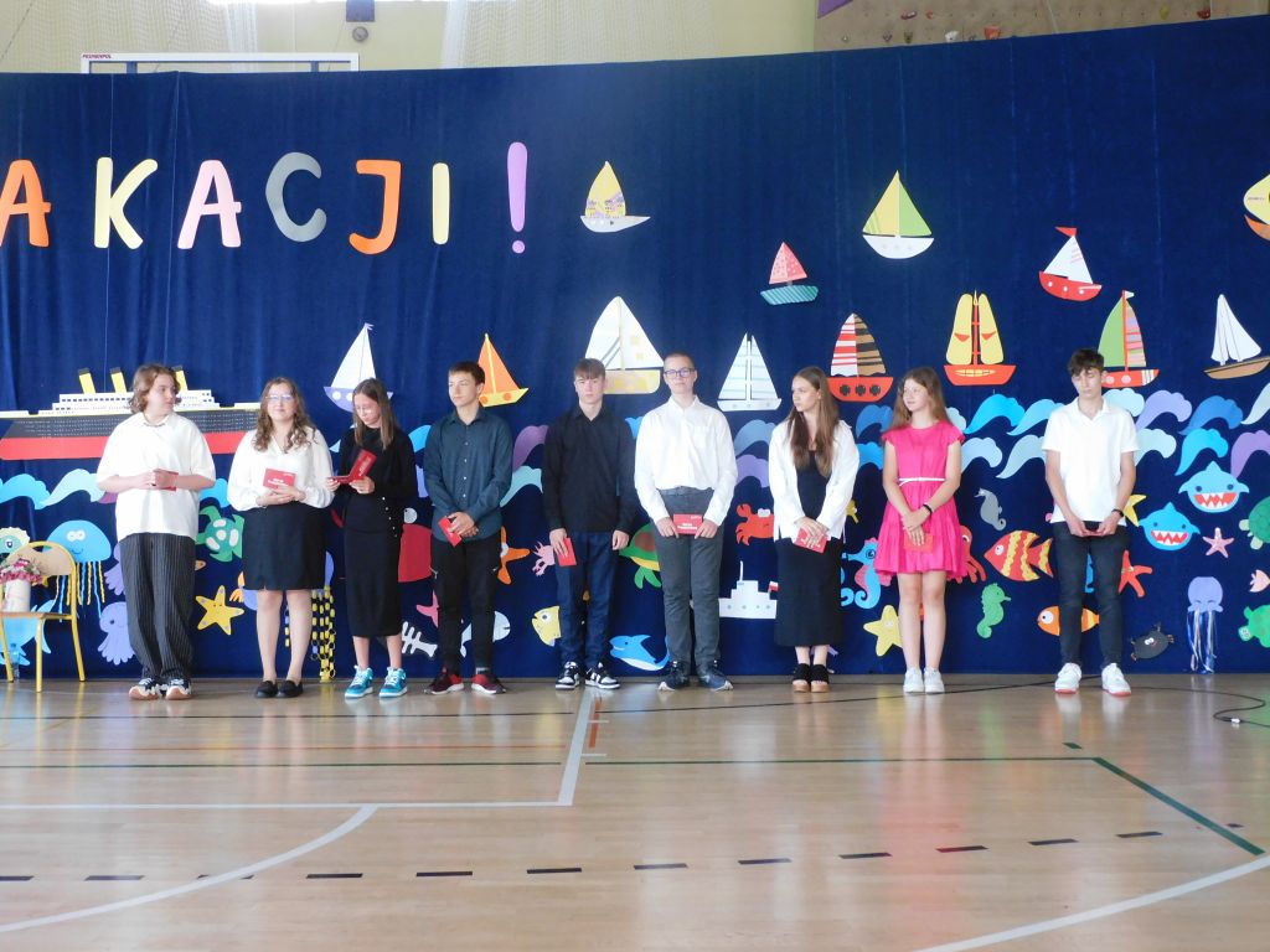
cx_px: 635
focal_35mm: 40
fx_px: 1468
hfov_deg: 46.8
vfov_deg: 36.0
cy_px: 476
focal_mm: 7.2
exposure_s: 1/13
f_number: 3.8
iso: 400
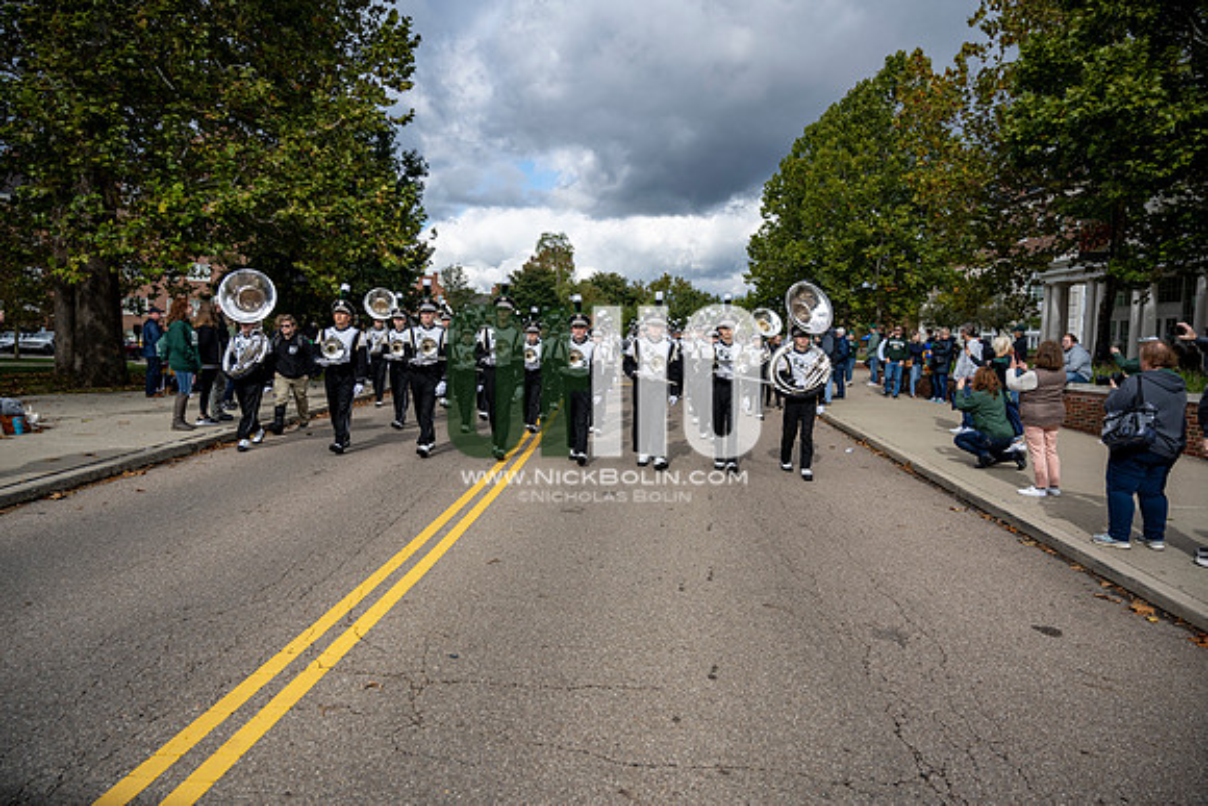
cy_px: 403
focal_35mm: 24
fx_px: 805
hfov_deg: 73.7
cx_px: 604
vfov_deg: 53.2
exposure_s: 1/1000
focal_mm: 24
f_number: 4
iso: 100
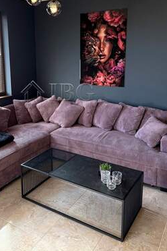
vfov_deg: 55.2
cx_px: 57
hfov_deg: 38.5
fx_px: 237
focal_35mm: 34
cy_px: 94
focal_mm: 6.76
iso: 200
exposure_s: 1/146
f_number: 1.78
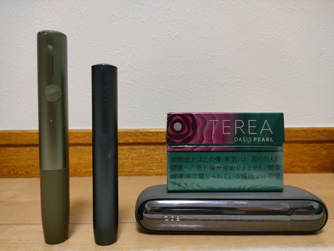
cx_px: 167
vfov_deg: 51.4
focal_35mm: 27
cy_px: 126
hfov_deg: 65.3
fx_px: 261
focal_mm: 4.73
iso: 759
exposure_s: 1/50
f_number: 1.7
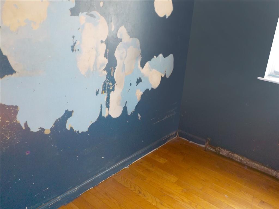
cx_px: 140
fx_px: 242
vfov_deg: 46.8
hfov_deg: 60.0
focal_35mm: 30
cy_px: 104
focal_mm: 4.1
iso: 180
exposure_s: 1/30
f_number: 3.3
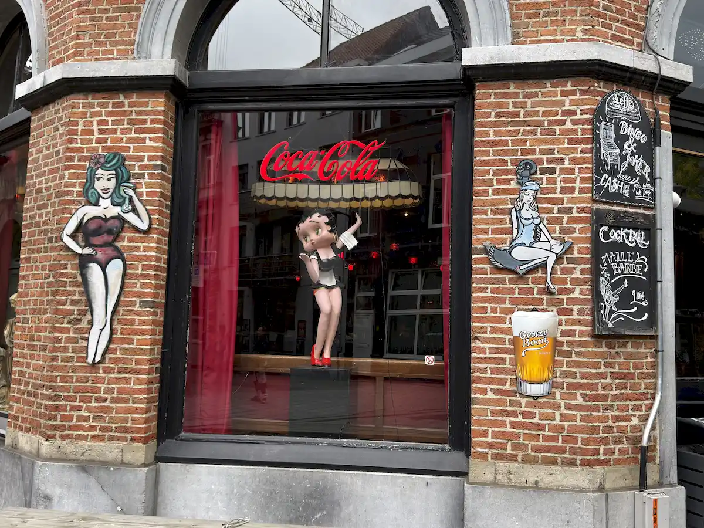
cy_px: 264
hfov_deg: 52.6
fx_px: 712
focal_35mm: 35
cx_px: 352
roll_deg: -2.3
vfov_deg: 40.7
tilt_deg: +6.5
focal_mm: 6.76
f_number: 1.78
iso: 64
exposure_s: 1/384
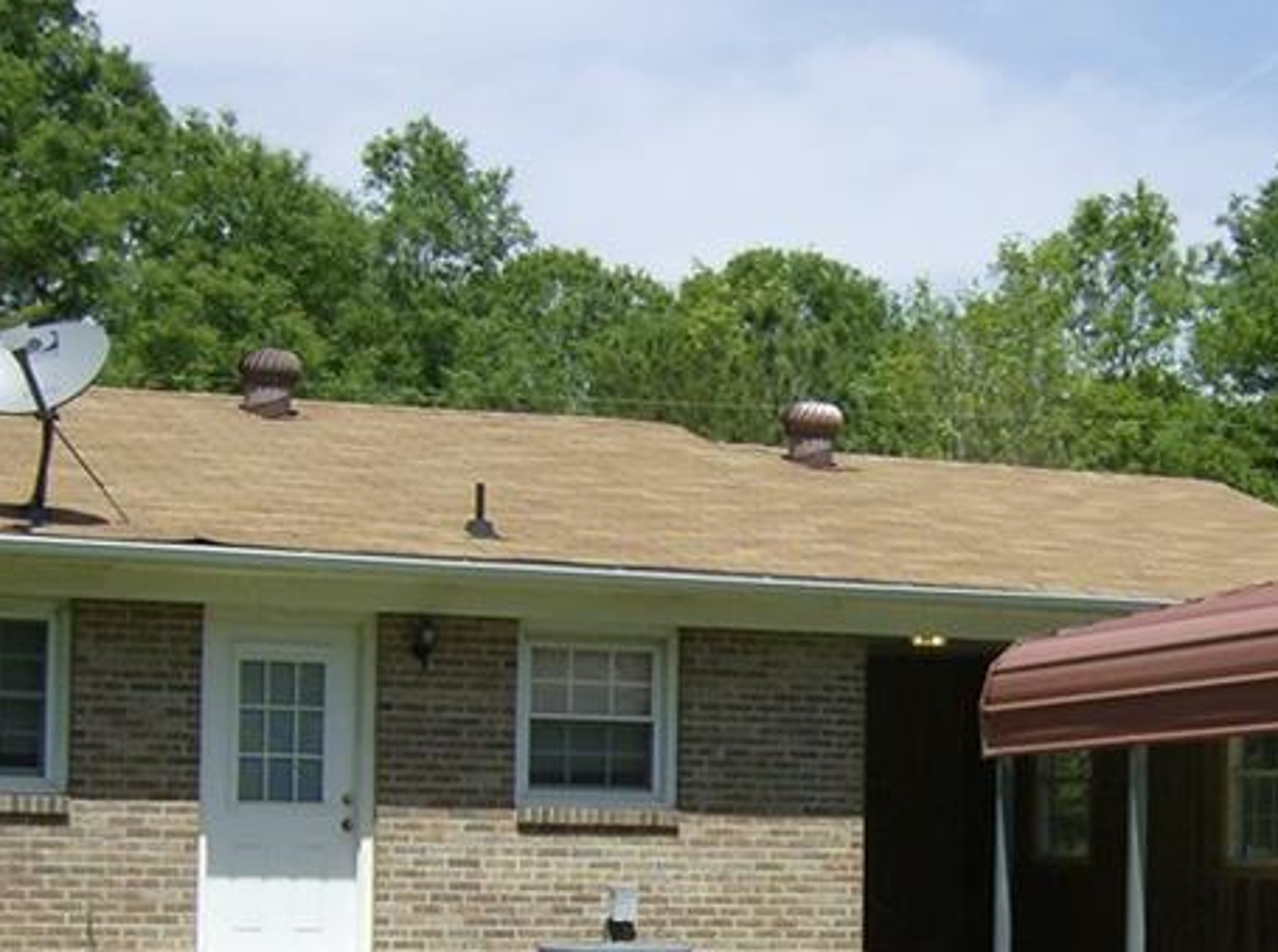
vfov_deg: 18.0
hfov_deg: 24.0
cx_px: 935
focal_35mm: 81
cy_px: 747
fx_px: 2983
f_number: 4.7
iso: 100
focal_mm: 6
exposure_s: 1/838
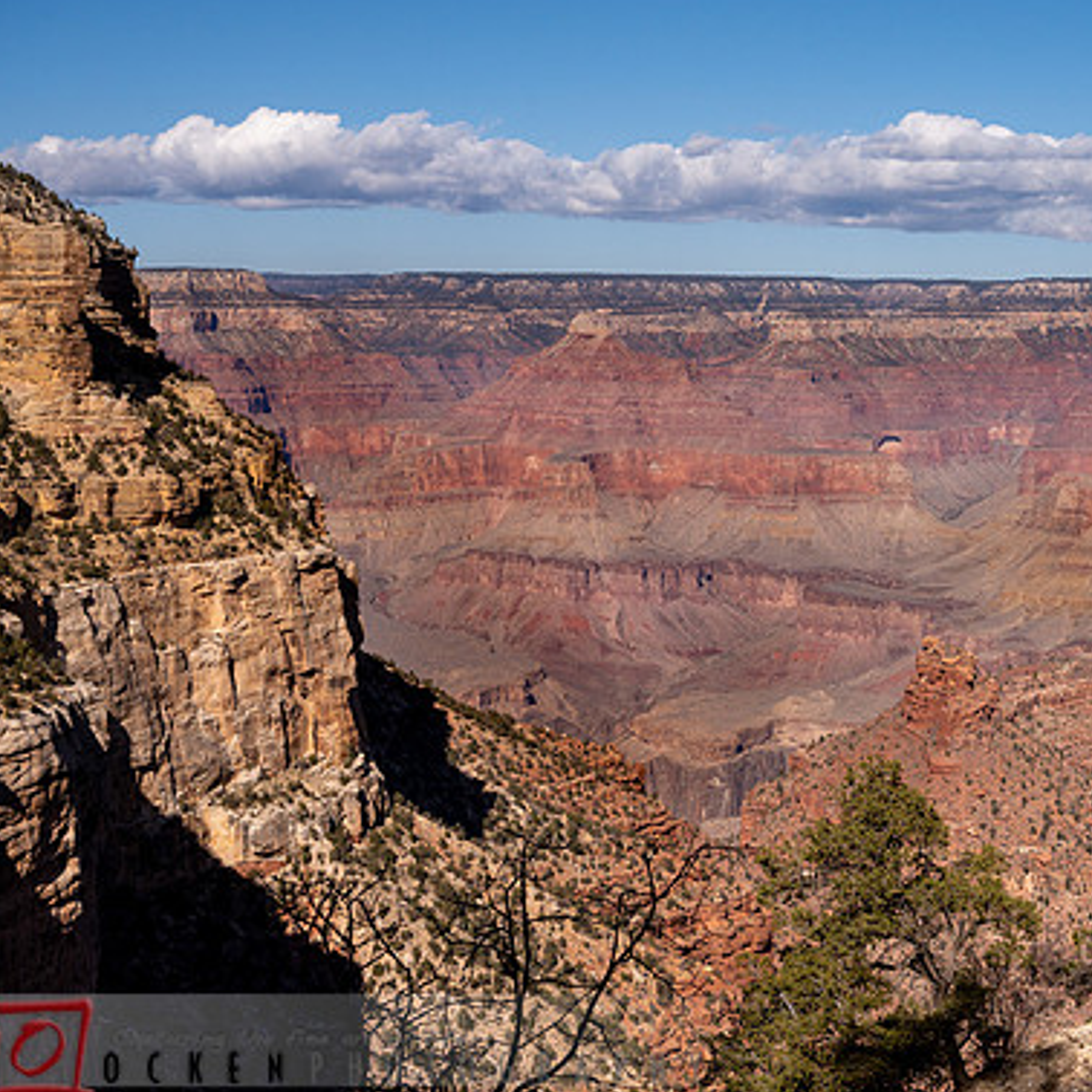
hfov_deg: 28.2
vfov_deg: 28.6
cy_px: 549
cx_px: 803
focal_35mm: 60
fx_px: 2141
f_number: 8
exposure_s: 1/2500
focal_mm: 46
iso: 400
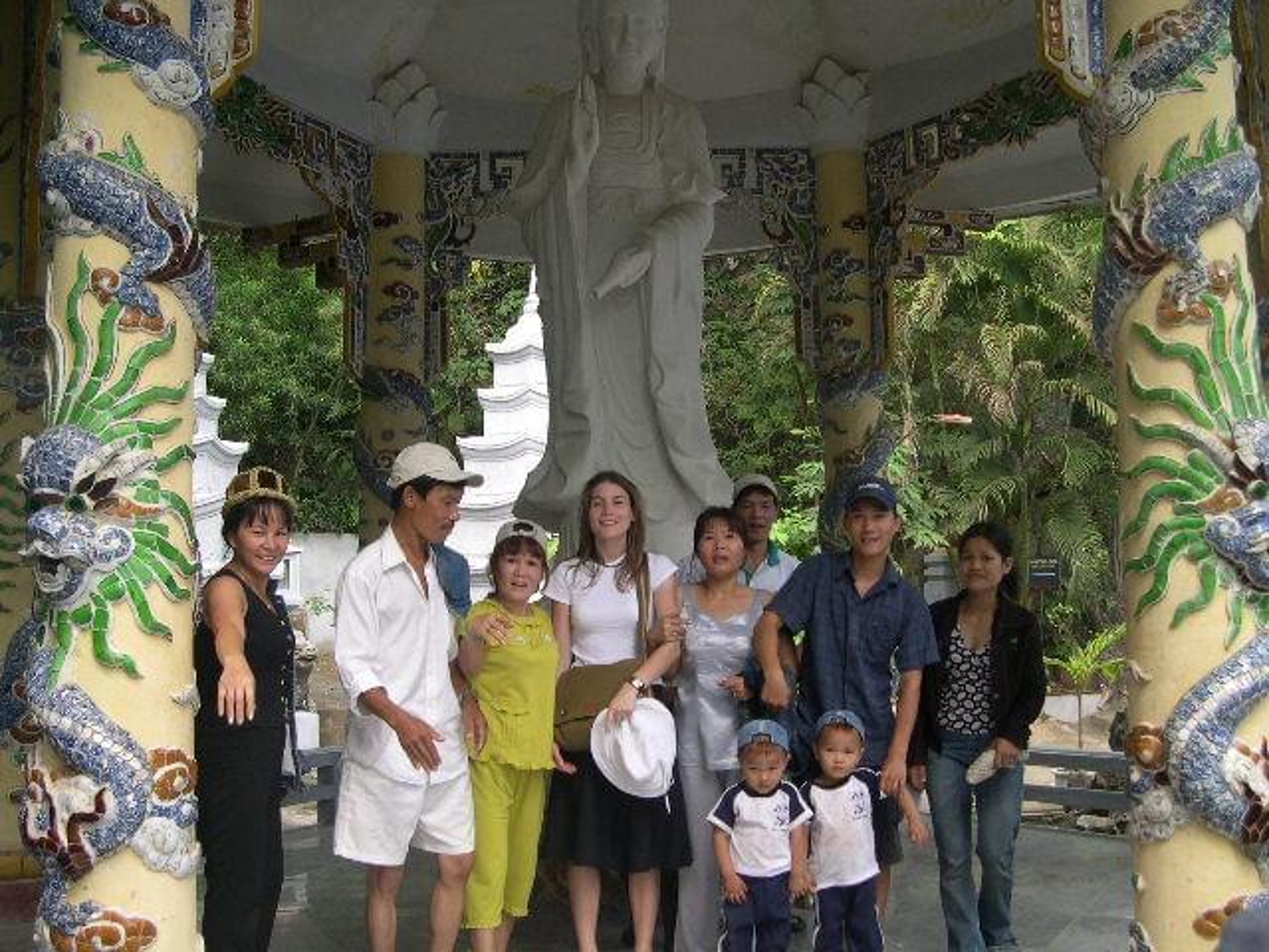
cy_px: 476
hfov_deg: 49.0
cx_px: 634
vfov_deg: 37.7
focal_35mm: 38
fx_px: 1393
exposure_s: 1/250
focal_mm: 8
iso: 100
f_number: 2.8
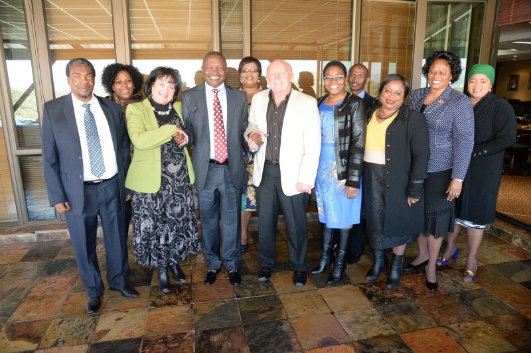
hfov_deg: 73.8
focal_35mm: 24
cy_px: 176
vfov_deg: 53.1
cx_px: 266
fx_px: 354
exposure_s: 1/250
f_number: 5.6
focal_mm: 24
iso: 5000
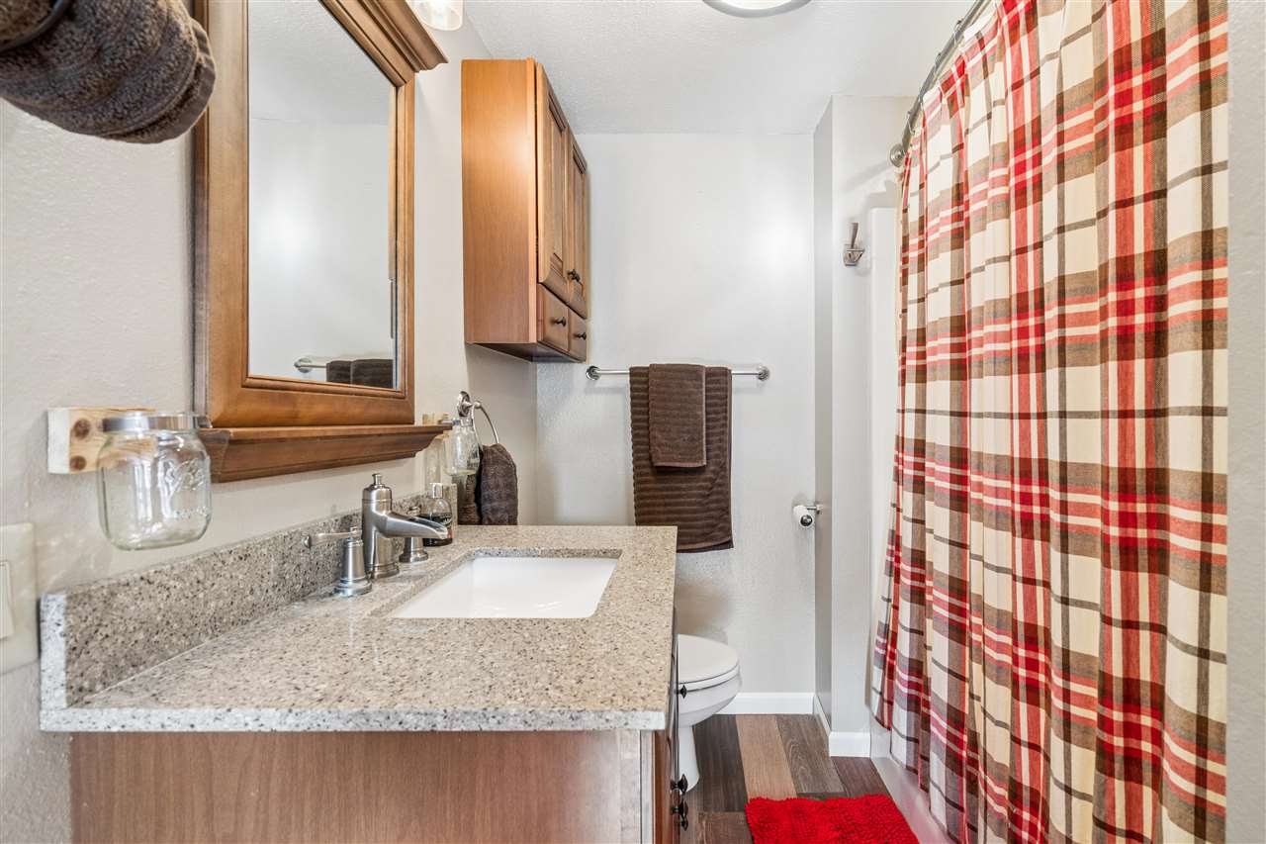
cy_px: 422
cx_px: 633
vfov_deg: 73.7
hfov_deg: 96.7
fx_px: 563
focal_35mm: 16
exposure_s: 1/8
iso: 400
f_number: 8
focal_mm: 16
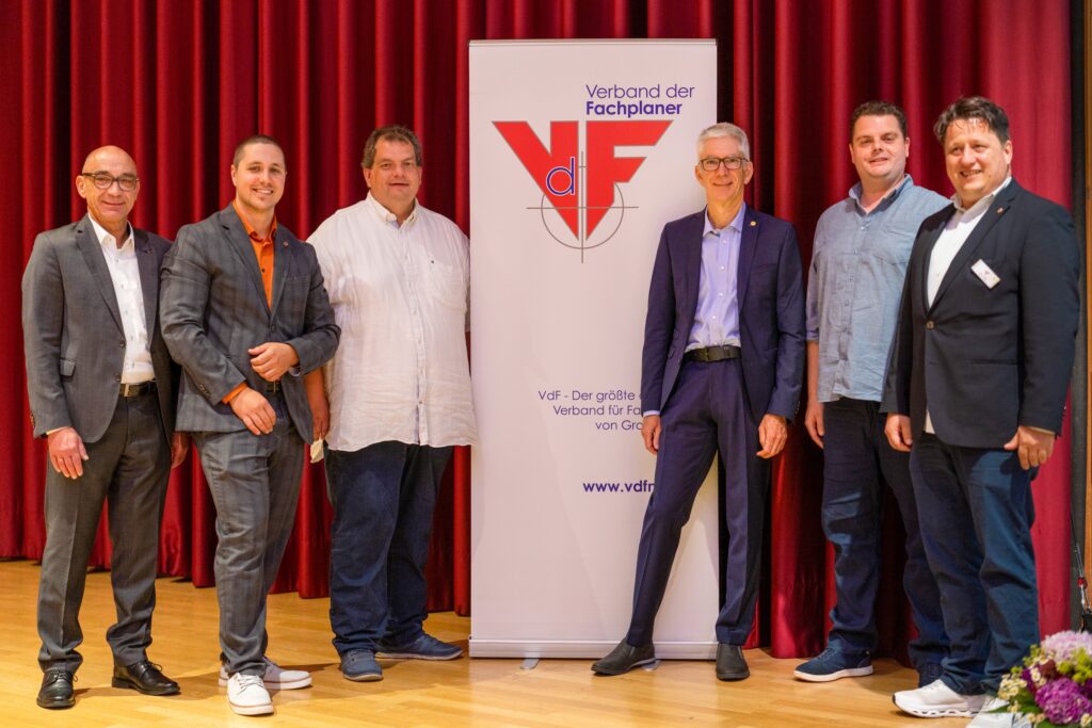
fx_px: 1517
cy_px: 364
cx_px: 546
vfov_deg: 27.0
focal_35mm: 50
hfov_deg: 39.6
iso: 800
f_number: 2
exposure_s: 1/250
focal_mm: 50
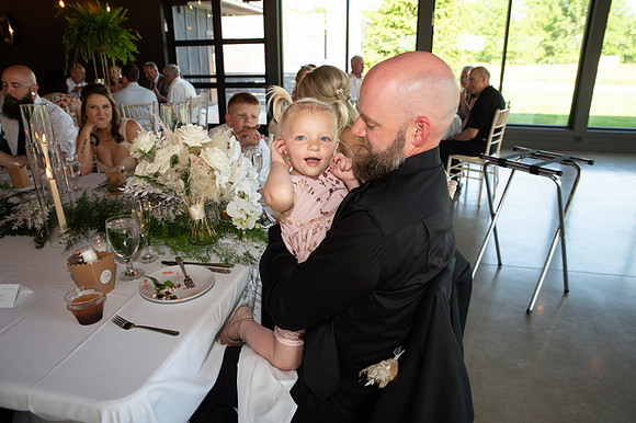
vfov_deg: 53.1
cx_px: 318
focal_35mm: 24
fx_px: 424
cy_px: 212
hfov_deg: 73.8
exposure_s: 1/100
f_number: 5
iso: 200
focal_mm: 24
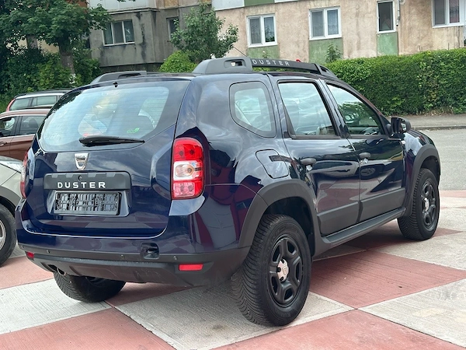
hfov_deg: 39.7
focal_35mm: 48
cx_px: 233
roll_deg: +4.5
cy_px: 175
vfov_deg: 30.3
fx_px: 646
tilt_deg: -8.1
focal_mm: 6.86
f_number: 1.78
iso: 80
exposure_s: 1/125
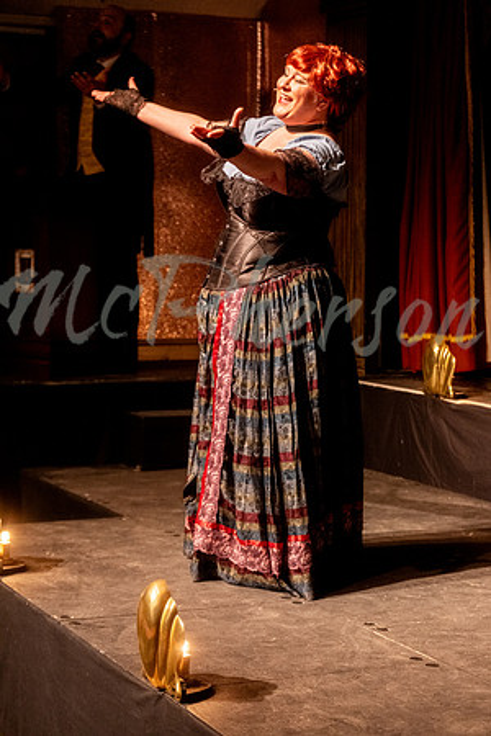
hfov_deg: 18.2
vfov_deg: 27.0
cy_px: 368
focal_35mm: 75
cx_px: 246
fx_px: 1534
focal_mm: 50
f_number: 3.2
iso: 1600
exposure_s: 1/250
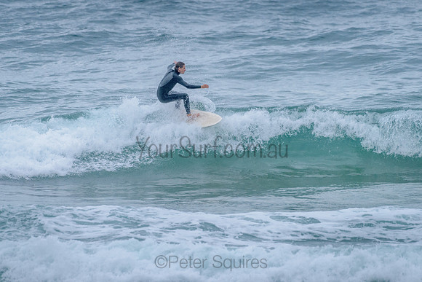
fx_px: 7184
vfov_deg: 2.2
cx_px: 212
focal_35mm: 613
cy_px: 110
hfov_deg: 3.4
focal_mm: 500
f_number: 5.6
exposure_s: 1/2000
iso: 1800
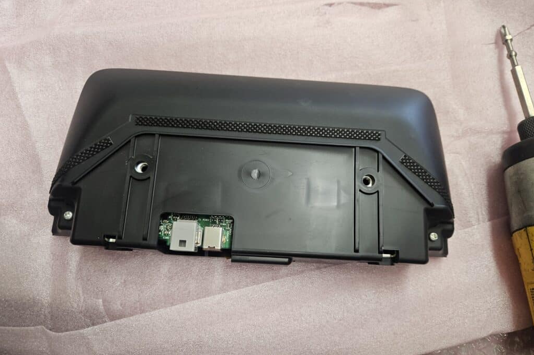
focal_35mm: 24
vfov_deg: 53.1
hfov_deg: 73.8
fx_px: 356
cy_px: 190
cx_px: 267
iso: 250
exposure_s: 1/120
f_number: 1.8
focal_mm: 5.4
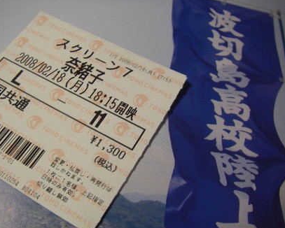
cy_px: 116
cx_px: 128
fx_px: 346
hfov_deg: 44.7
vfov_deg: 36.5
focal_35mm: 41
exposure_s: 1/25
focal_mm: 6.3
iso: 160
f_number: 3.3
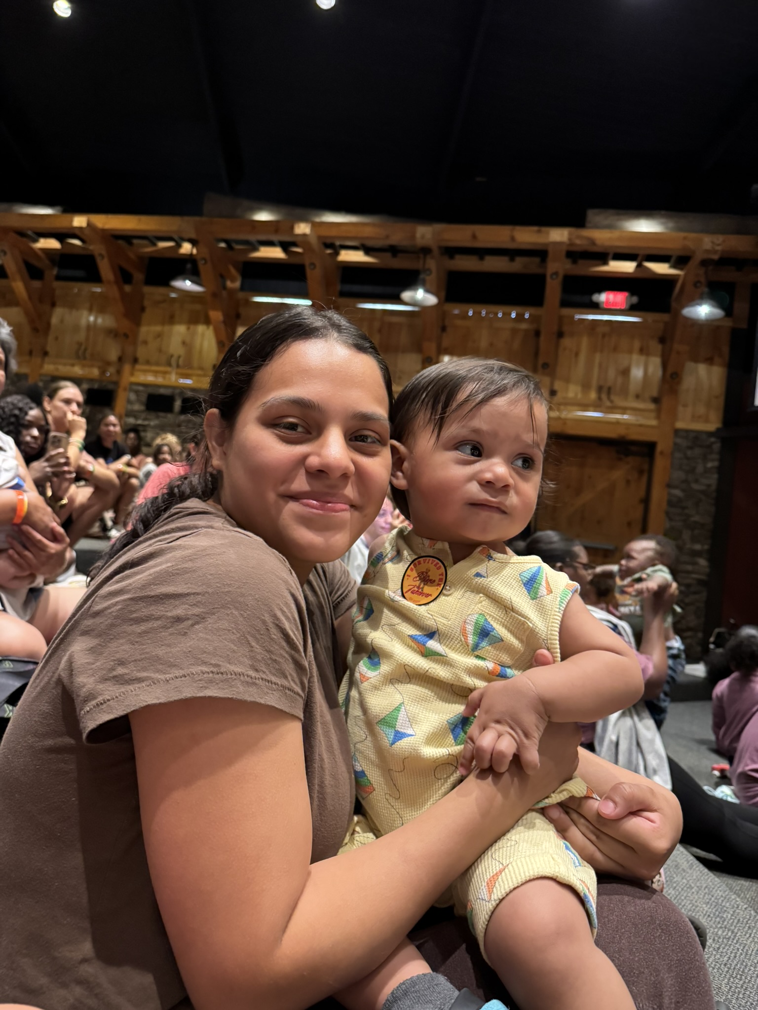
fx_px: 701
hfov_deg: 56.8
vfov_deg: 71.6
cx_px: 379
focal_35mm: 24
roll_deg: -6.6
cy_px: 505
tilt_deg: +3.0
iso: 1000
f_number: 1.78
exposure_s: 1/40
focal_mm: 6.76
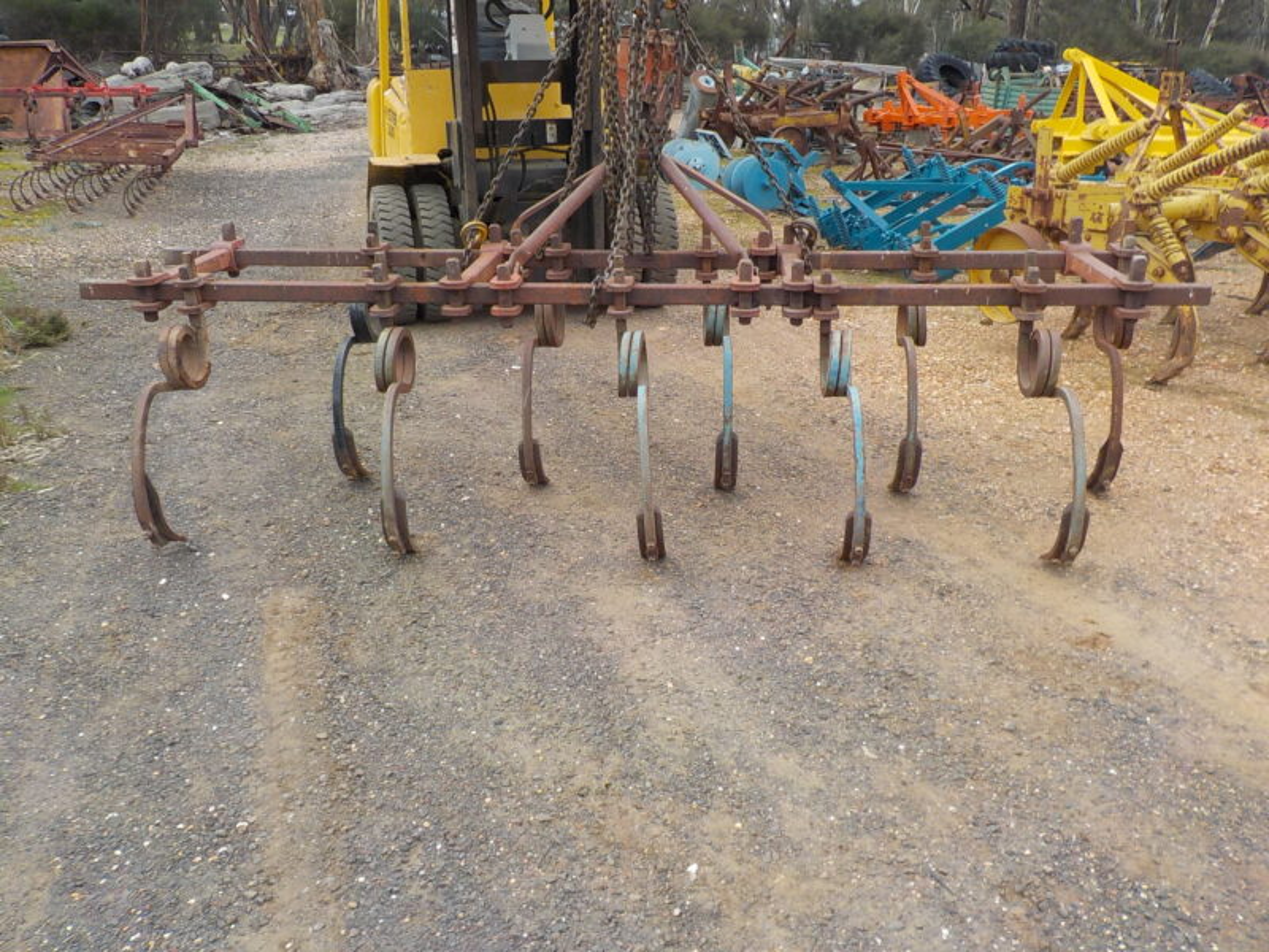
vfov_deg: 46.8
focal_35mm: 30
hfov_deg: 60.0
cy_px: 476
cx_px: 634
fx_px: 1100
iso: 125
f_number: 3.3
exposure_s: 1/320
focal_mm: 4.1
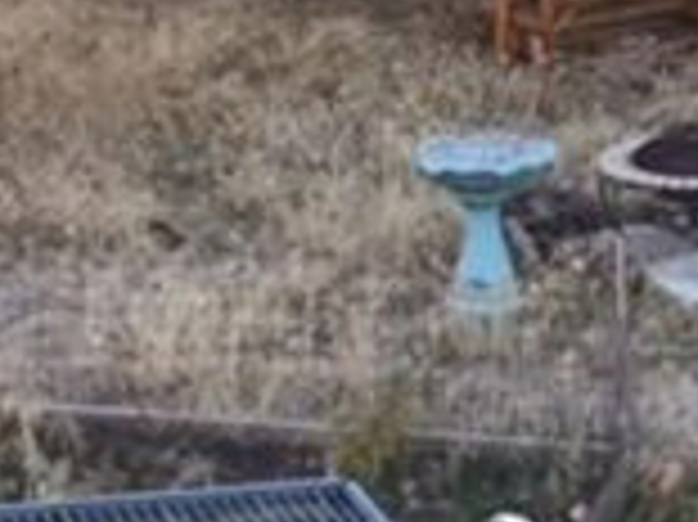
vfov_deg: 12.0
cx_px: 842
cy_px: -148
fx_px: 2418
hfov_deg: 15.8
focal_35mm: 120
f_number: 2.2
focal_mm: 4.15
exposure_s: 1/60
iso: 32
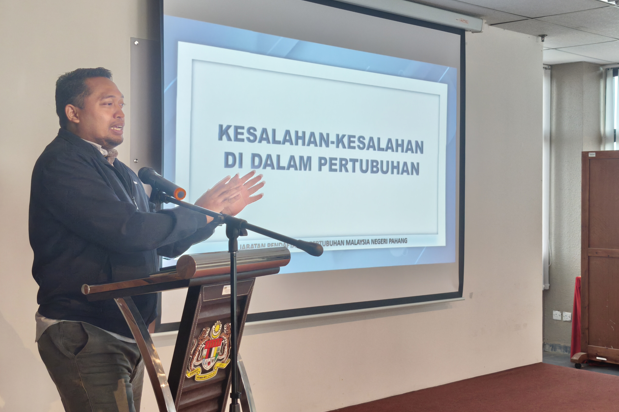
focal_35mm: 48
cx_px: 310
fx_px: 825
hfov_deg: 41.1
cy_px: 191
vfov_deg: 28.1
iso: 320
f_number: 1.6
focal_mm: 6.57
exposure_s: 1/50
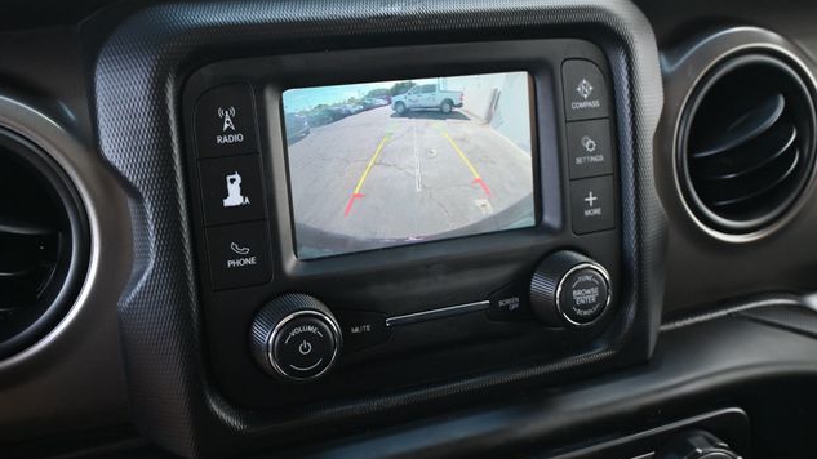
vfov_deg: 32.4
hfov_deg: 54.6
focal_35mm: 37
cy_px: 205
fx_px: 791
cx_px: 407
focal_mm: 23
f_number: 4.2
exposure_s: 1/125
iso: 1000
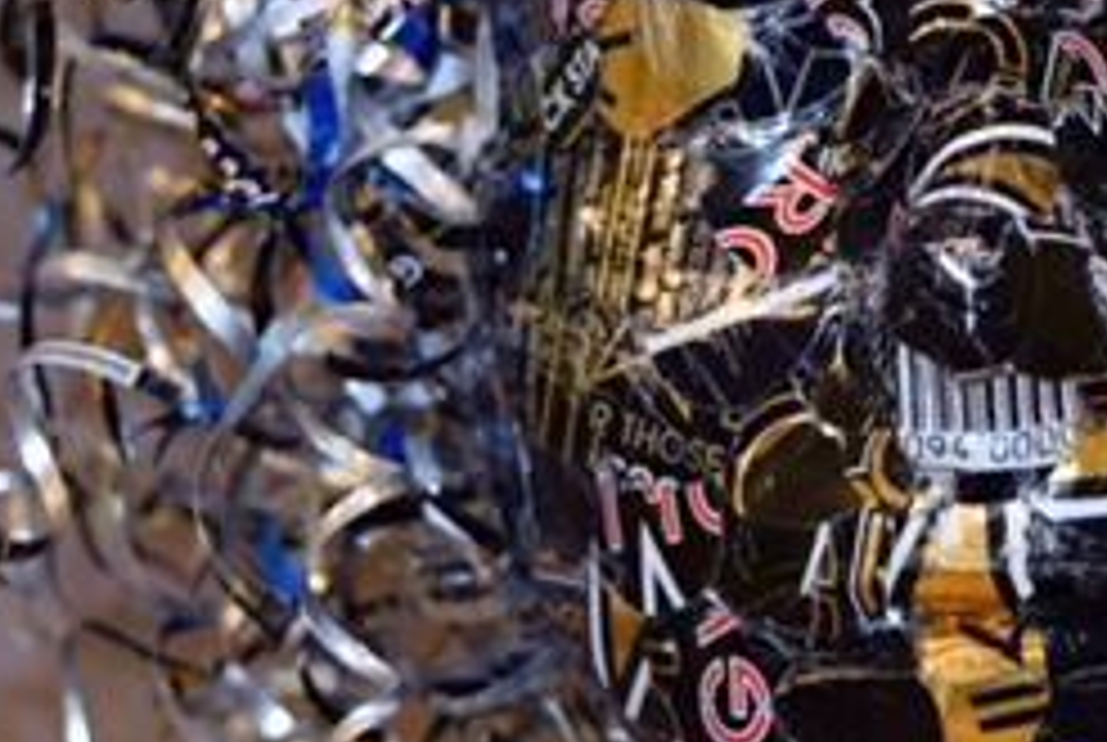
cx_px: 873
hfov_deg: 17.3
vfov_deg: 11.7
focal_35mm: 117
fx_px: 3604
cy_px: 139
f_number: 4.2
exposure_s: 1/60
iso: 360
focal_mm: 30
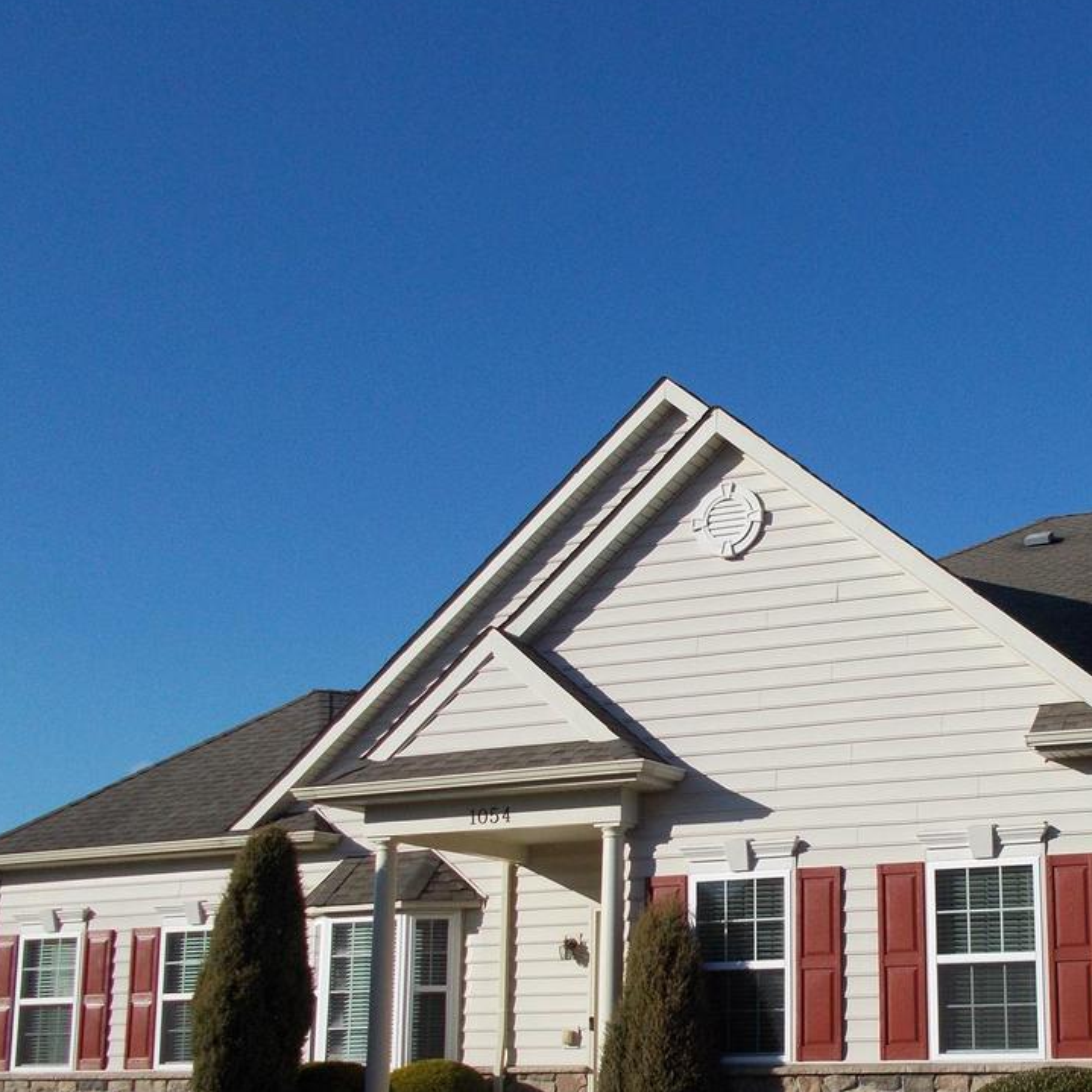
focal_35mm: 46
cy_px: 750
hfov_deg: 35.3
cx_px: 914
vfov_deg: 36.3
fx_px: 1642
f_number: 8
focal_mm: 4.6
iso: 80
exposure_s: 1/250
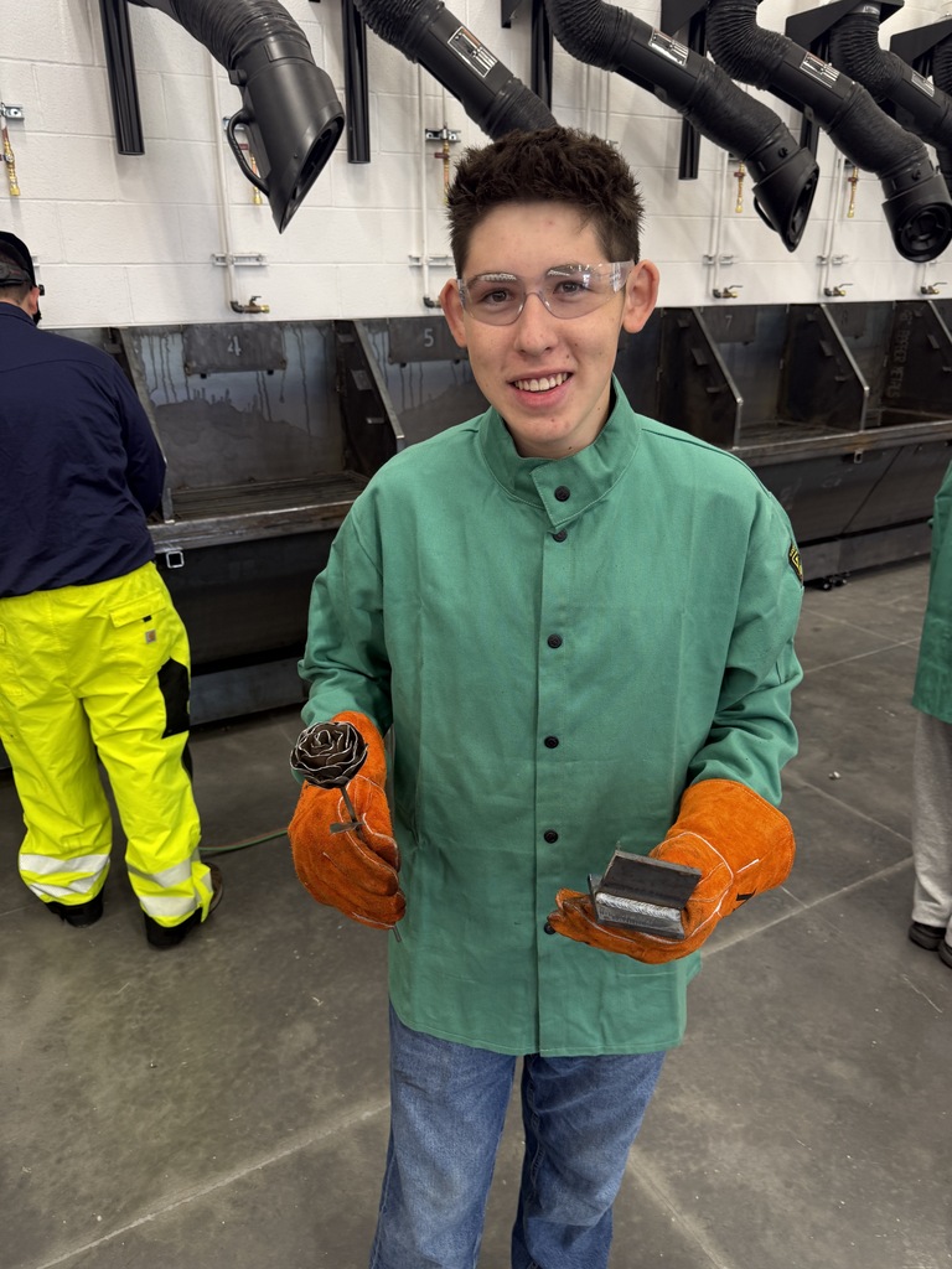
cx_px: 476
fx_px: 880
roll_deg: +0.2
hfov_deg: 56.8
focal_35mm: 24
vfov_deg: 71.6
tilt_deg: -19.6
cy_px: 634
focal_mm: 6.76
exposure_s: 1/60
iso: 100
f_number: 1.78
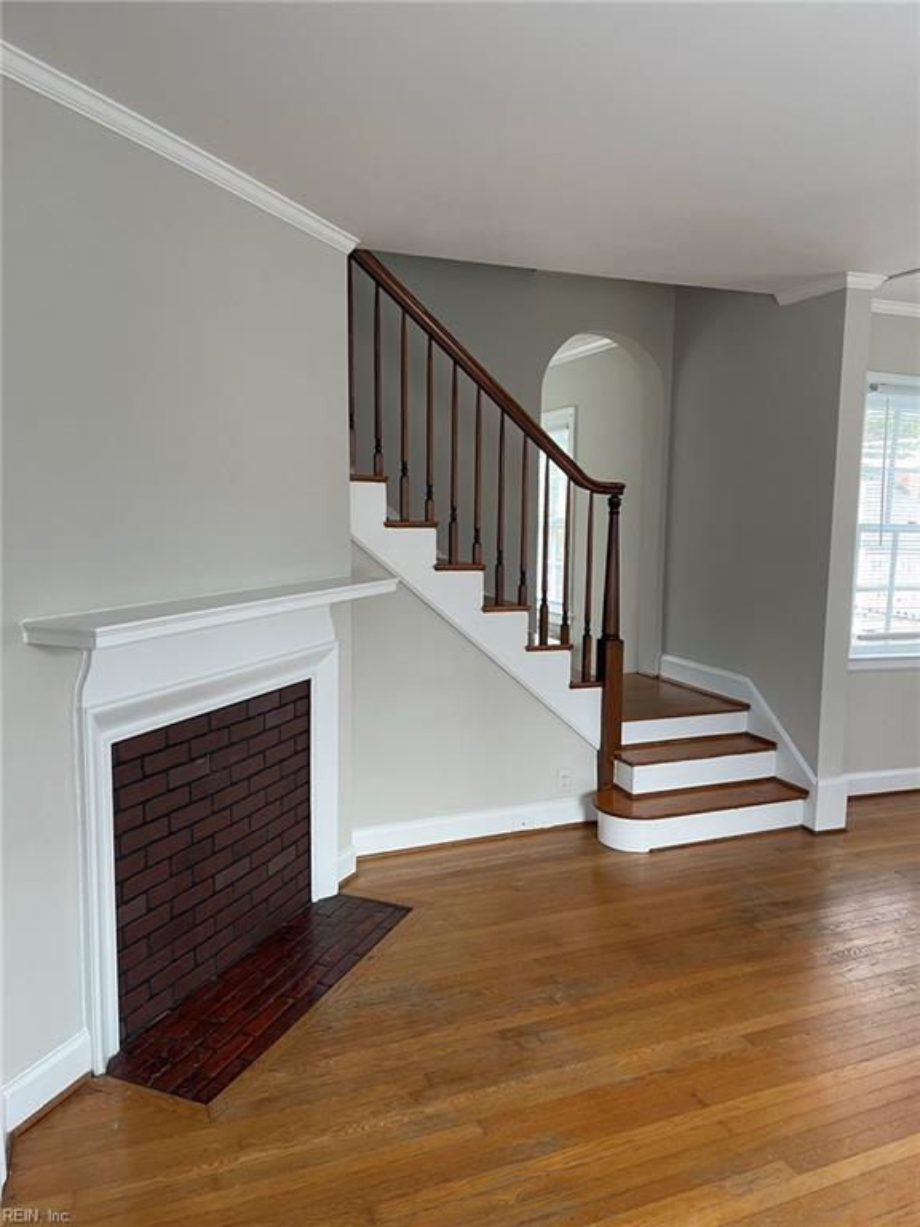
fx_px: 921
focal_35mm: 26
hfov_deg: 53.1
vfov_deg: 67.3
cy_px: 614
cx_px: 460
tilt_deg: -7.4
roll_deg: +0.1
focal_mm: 5.1
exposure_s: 1/60
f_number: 1.6
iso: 200
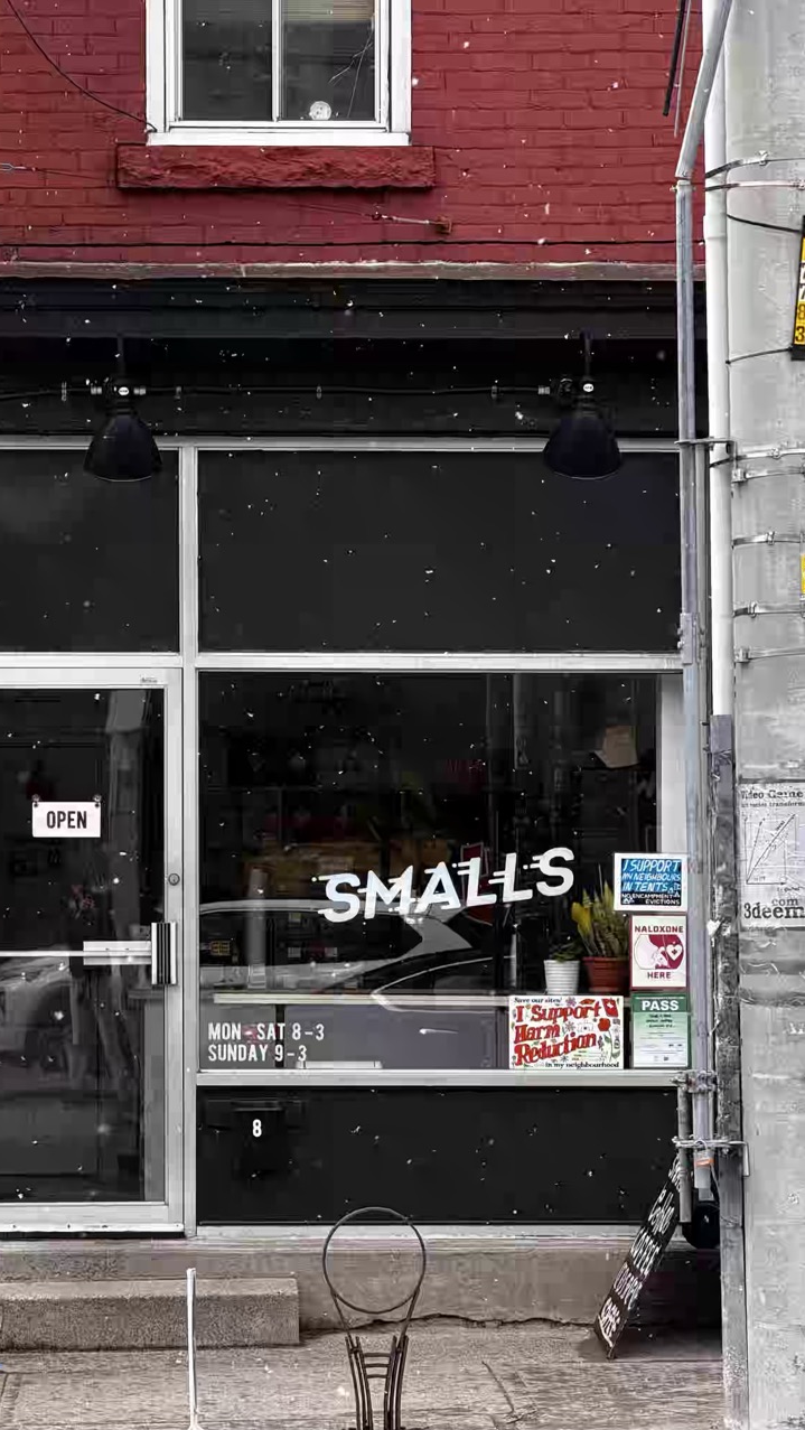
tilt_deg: +1.8
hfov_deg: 9.3
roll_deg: +0.4
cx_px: 325
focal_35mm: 131
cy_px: 714
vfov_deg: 16.4
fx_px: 4967
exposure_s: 1/389
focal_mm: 15.66
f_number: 2.8
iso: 50
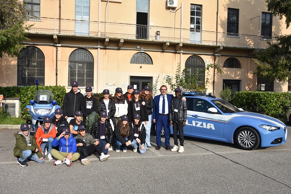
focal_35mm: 32
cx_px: 146
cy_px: 97
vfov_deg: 41.7
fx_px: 254
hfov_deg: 59.5
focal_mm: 21
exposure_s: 1/500
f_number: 8
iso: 200
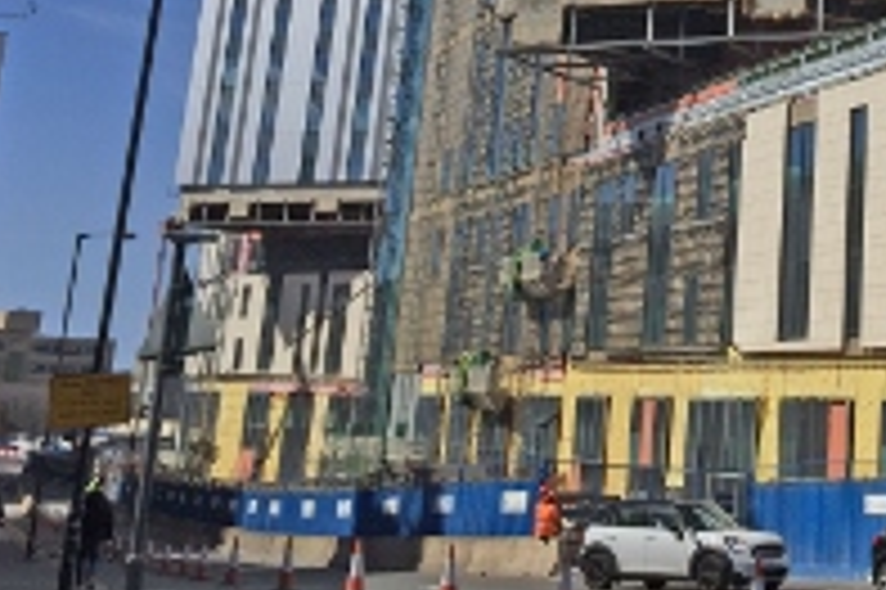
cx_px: 814
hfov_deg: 28.1
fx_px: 1697
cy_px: -108
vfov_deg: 18.7
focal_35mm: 69
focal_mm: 4.15
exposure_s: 1/6623
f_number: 2.2
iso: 32
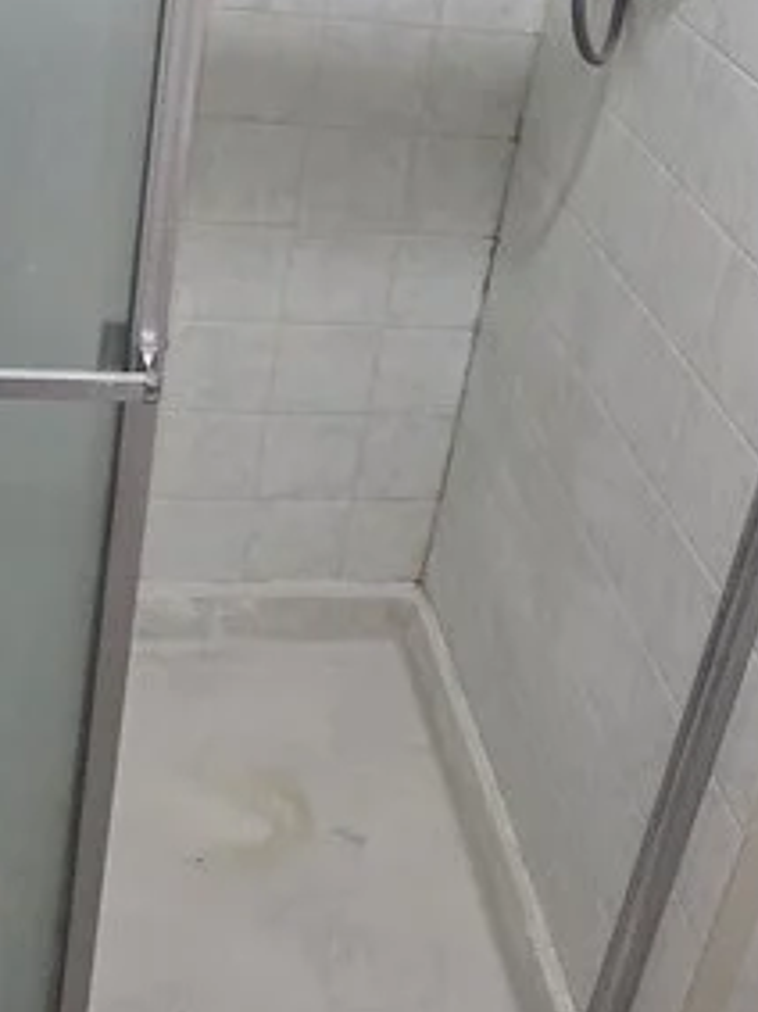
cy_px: 190
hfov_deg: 30.8
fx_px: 1373
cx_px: 354
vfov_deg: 38.8
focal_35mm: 47
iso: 320
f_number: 2.2
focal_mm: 2.2
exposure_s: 1/60
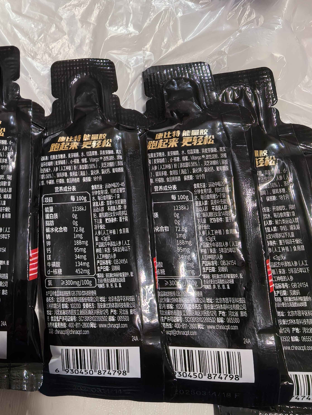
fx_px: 397
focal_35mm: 33
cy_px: 278
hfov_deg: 42.7
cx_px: 121
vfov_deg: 54.2
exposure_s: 1/50
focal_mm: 1.95
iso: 125
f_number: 2.2
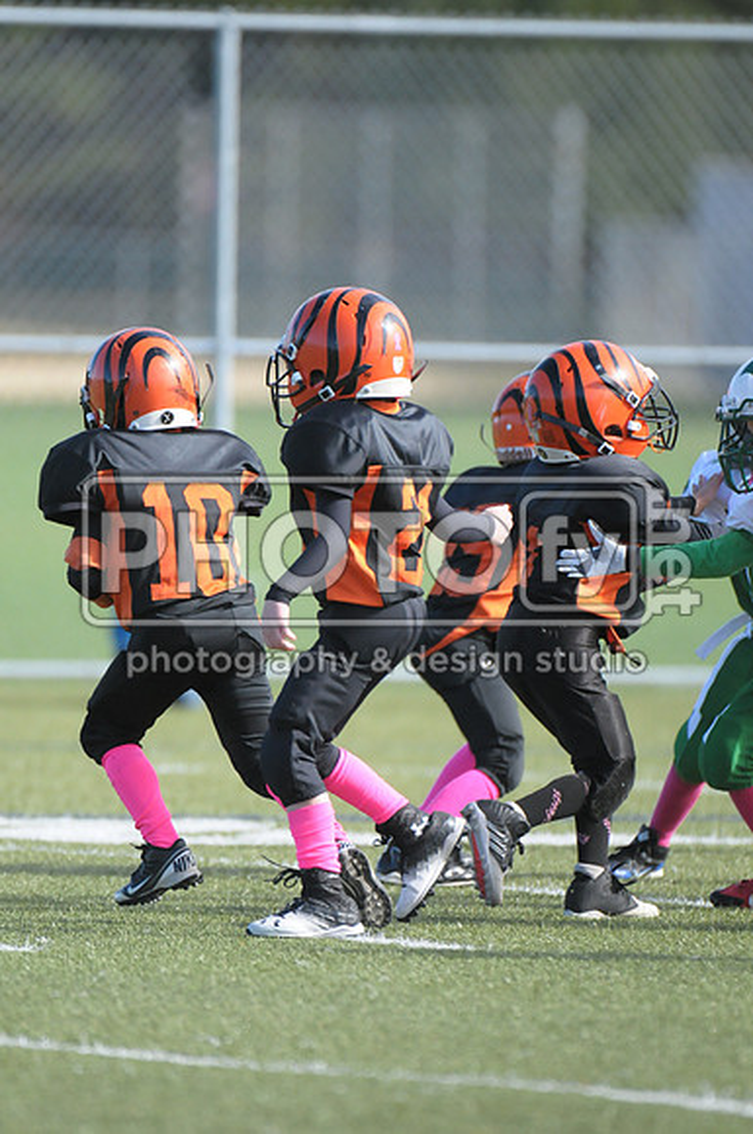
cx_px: 376
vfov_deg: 3.4
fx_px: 18880
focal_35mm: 600
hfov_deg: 2.3
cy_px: 567
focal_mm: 400
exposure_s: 1/4000
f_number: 4
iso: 1600
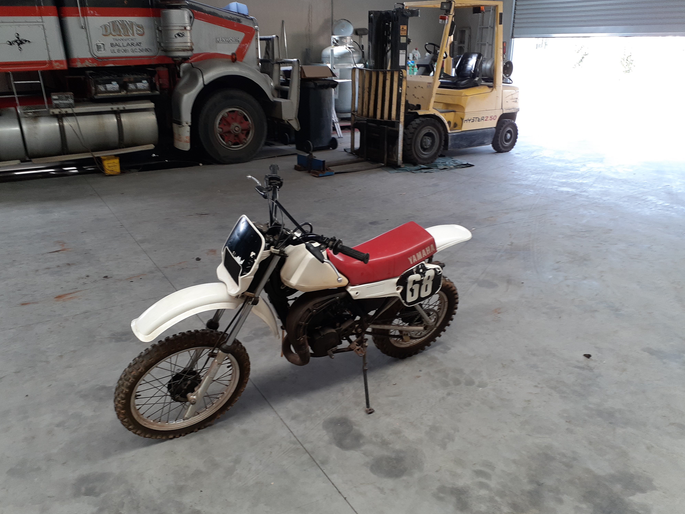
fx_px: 554
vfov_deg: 49.7
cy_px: 262
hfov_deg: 63.4
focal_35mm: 28
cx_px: 336
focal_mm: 3.6
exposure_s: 1/50
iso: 50
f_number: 1.9
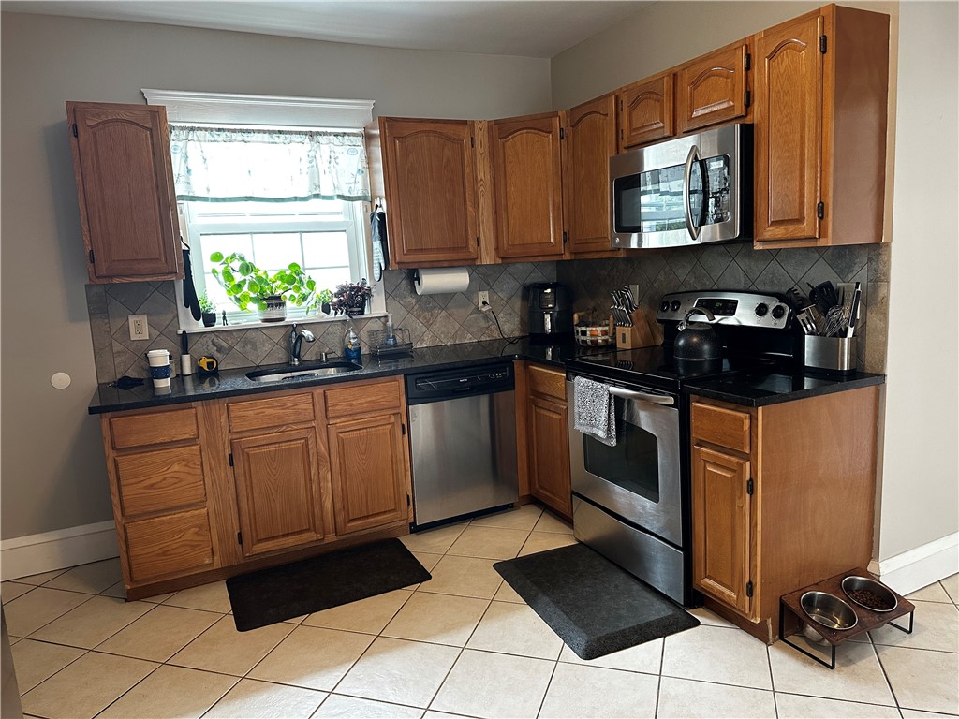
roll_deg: +3.1
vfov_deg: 56.8
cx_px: 480
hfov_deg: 71.6
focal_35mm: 24
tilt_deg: -8.1
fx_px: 665
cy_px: 360
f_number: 1.78
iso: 320
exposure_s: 1/60
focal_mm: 6.86
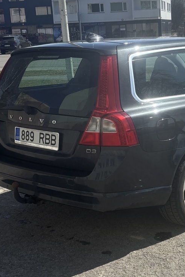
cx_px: 151
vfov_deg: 33.9
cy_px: 142
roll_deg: +3.4
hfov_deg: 22.7
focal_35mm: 59
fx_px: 455
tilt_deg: -18.5
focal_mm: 5.96
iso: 50
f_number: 1.6
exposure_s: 1/3937
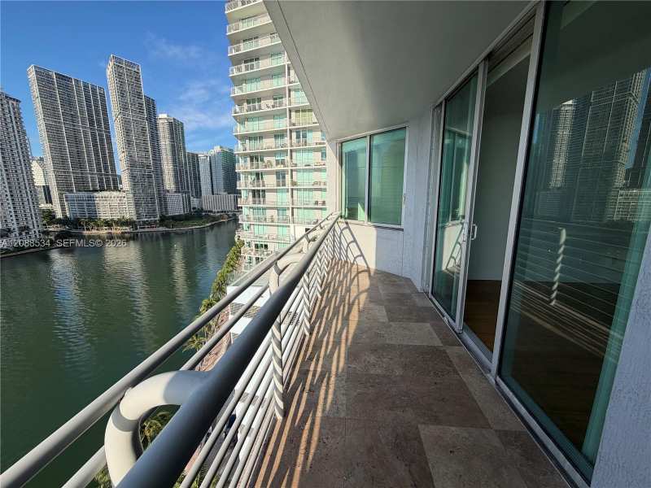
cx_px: 326
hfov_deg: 102.1
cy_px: 244
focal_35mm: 14
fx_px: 263
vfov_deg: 85.7
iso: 40
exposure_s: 1/770
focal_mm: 2.22
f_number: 2.2
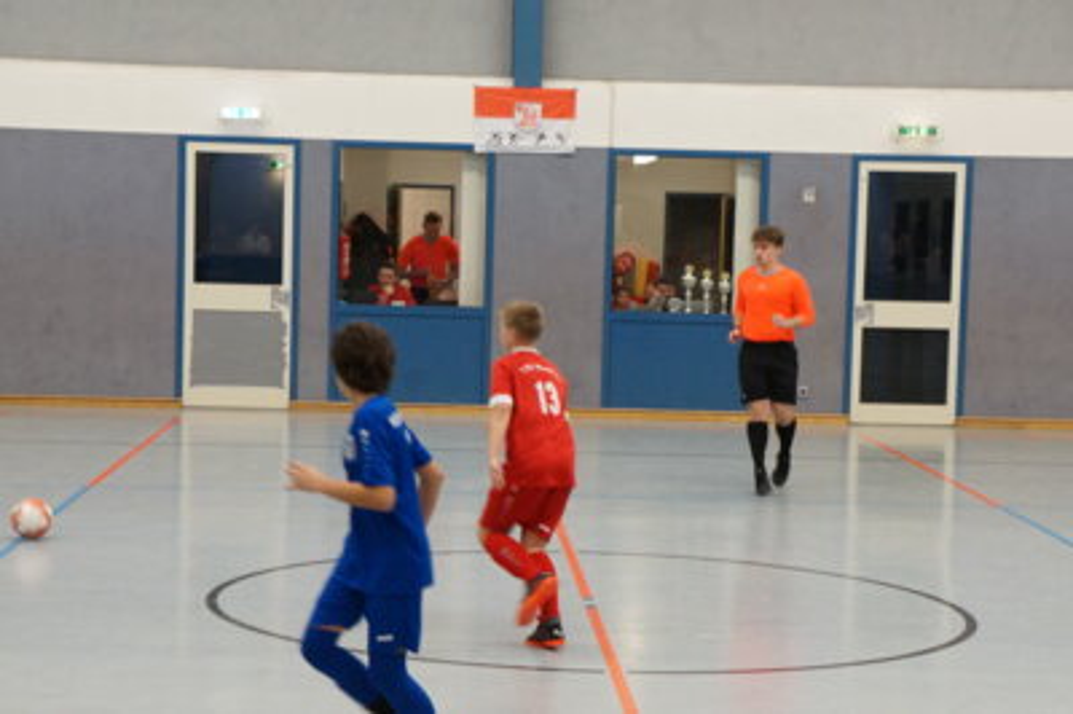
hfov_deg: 24.6
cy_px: 357
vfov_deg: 16.5
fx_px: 2457
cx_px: 536
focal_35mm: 82
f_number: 7.1
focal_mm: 55
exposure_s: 1/100
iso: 2500
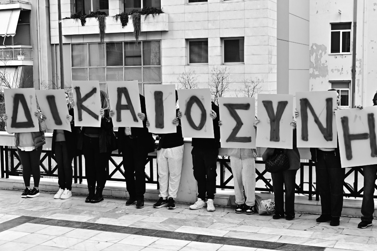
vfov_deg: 28.1
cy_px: 121
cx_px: 198
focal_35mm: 48
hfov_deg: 41.1
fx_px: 503
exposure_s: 1/640
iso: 500
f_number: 4
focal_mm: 30
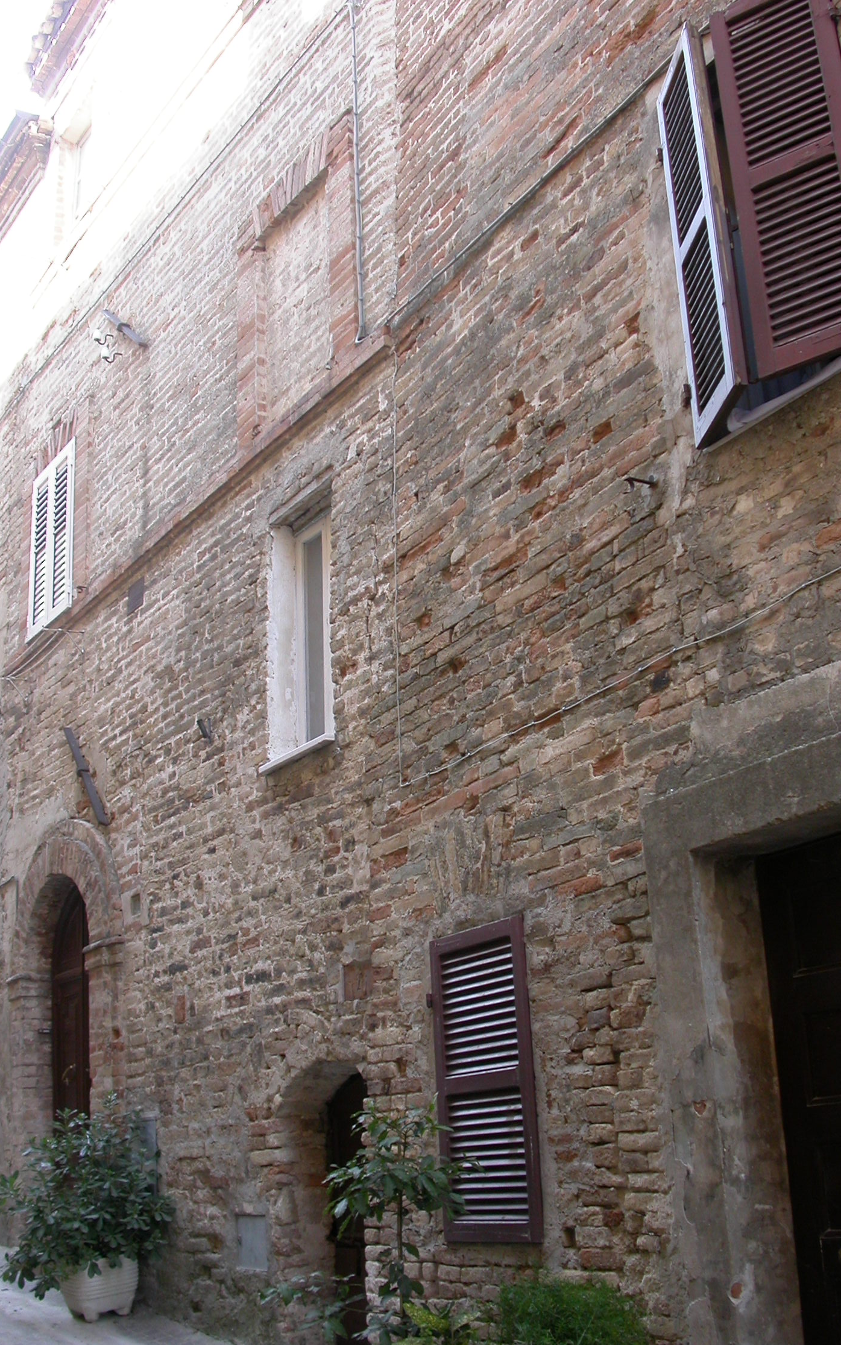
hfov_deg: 31.2
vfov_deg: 48.2
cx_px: 448
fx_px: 1504
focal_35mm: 41
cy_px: 674
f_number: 3.3
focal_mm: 7.85
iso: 100
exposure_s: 1/83.8
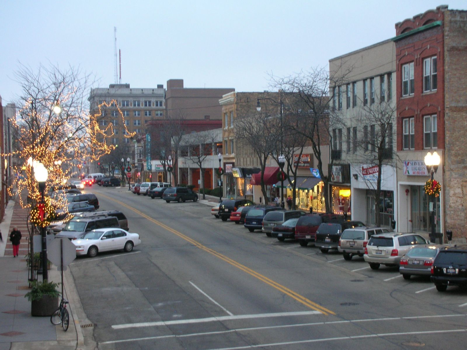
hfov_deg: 26.7
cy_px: 175
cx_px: 234
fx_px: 985
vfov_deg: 20.2
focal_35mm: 73
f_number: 4.4
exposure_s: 1/4
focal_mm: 12.2
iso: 98
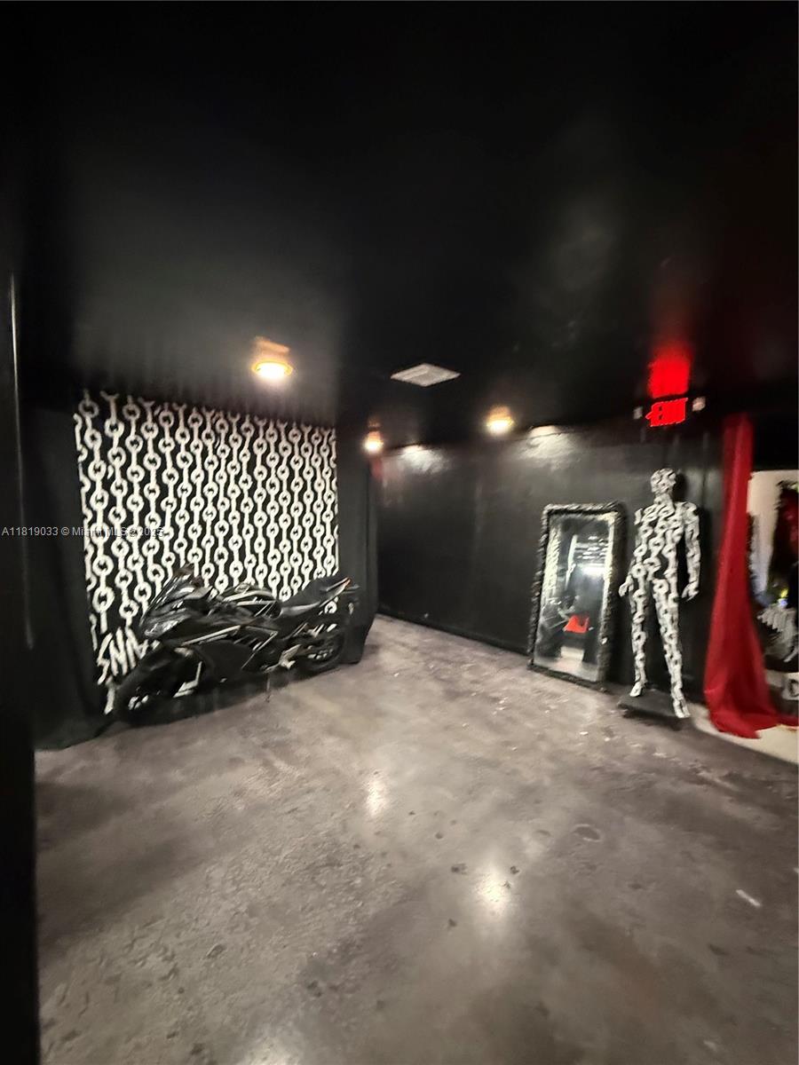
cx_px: 400
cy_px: 532
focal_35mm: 14
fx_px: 431
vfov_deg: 102.1
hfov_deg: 85.7
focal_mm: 2.22
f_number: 2.2
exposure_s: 1/40
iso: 1250
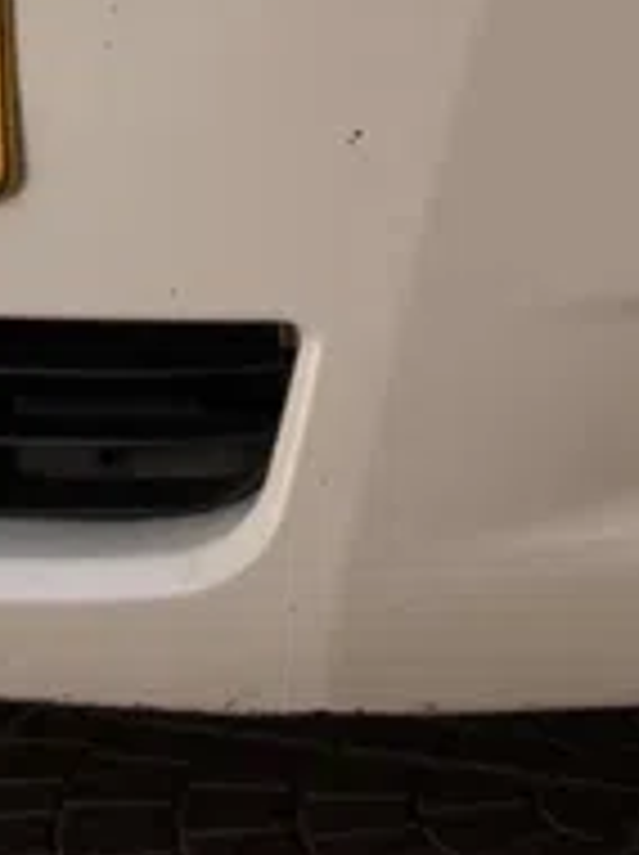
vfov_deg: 9.9
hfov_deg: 7.9
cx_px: 351
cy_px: -763
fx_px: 4613
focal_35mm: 187
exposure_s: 1/1575
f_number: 1.6
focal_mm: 4.2
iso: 32
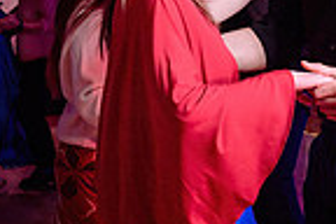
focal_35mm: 129
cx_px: 310
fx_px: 1204
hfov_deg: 15.7
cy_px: 133
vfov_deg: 10.6
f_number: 4
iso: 800
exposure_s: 1/80
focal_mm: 28
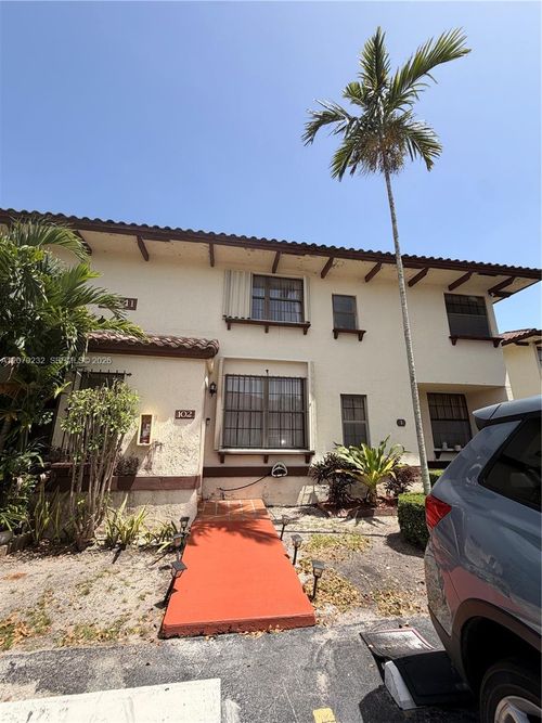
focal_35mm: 14
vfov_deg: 102.1
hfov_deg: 85.7
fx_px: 292
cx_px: 271
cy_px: 362
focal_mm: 2.22
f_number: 2.2
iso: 25
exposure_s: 1/770
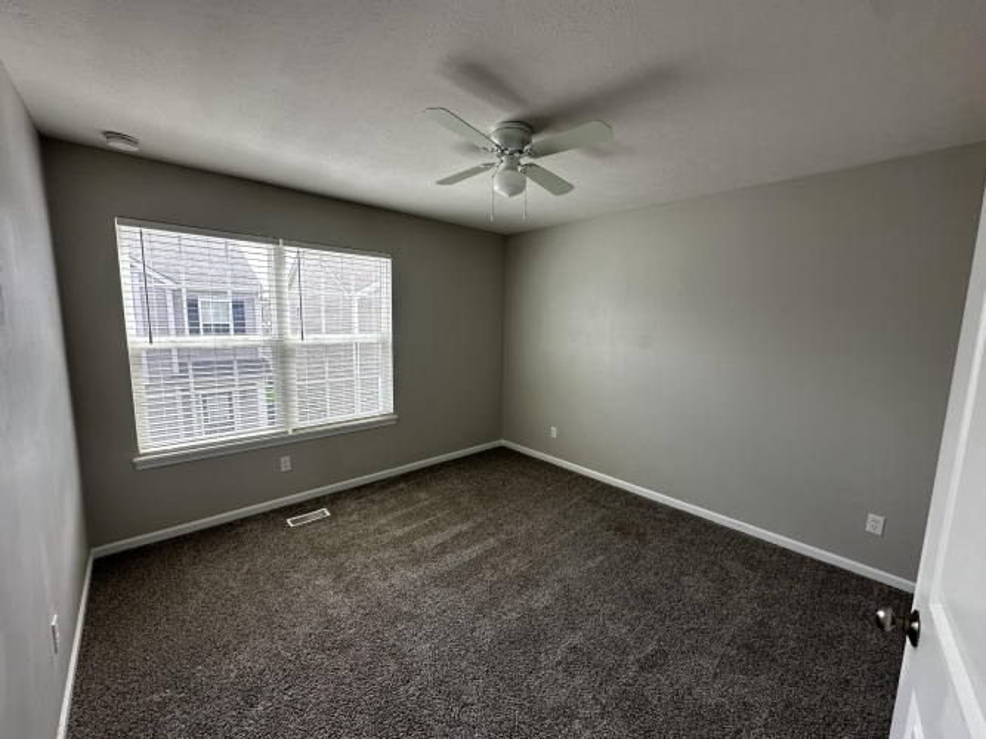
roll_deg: -1.1
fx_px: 399
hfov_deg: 102.1
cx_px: 493
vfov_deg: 85.7
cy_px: 370
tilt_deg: -6.8
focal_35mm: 14
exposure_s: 1/165
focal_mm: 2.22
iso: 40
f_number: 2.2
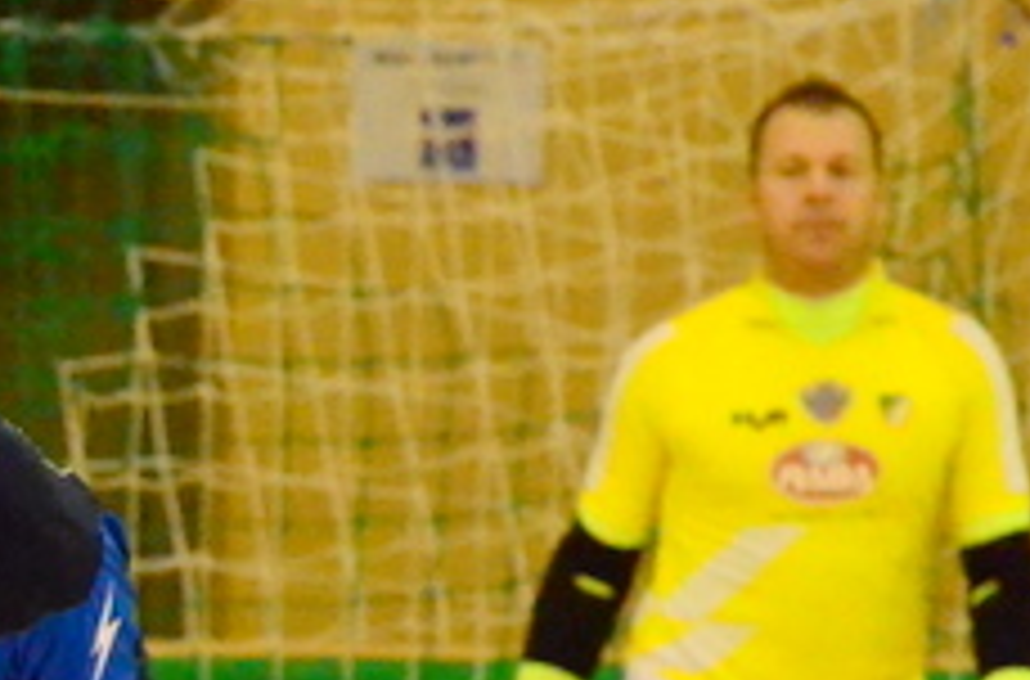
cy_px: 1274
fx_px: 31164
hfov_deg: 1.9
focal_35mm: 1093
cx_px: -517
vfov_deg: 1.2
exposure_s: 1/800
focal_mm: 185
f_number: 5
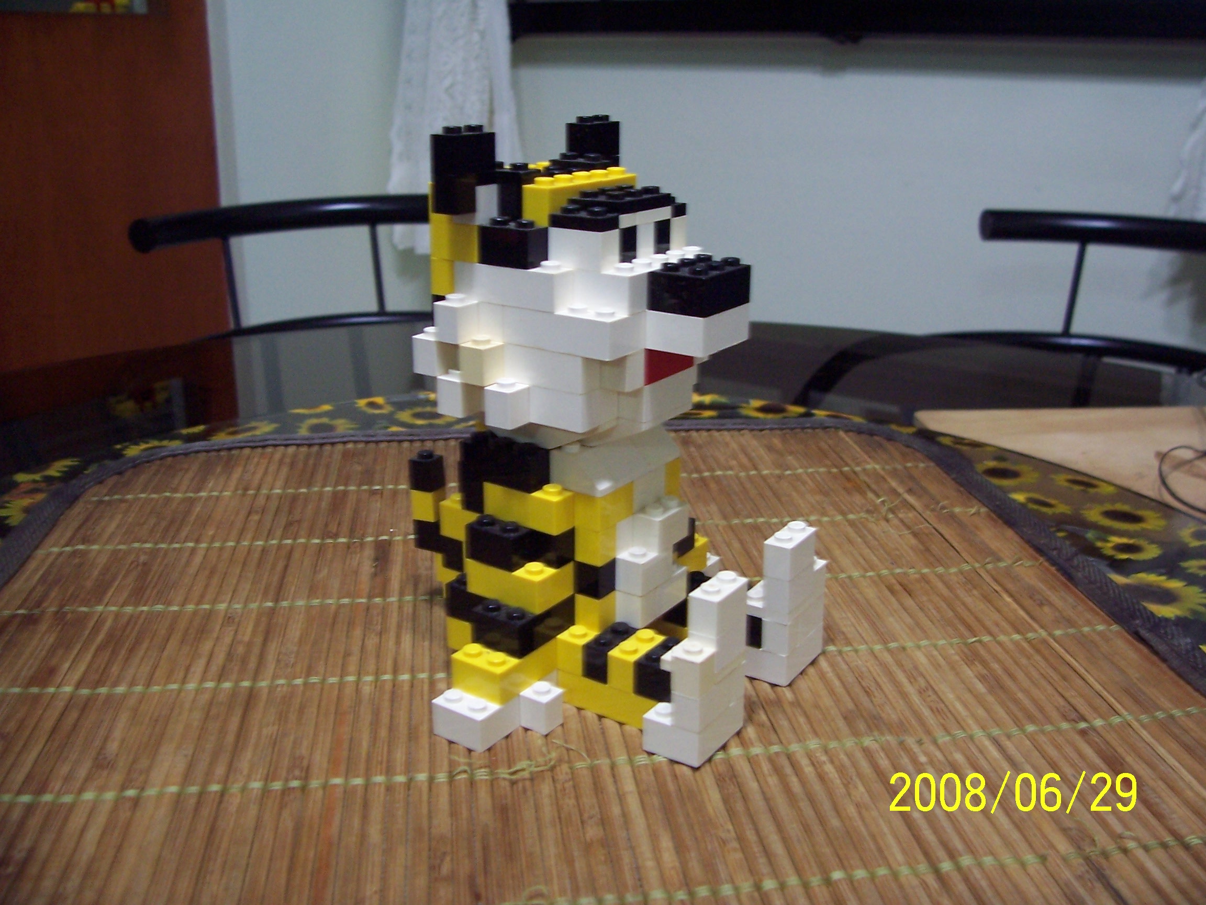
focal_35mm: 34
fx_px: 1185
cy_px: 452
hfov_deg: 54.0
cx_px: 603
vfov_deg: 41.8
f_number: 2.7
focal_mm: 5.6
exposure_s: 1/8
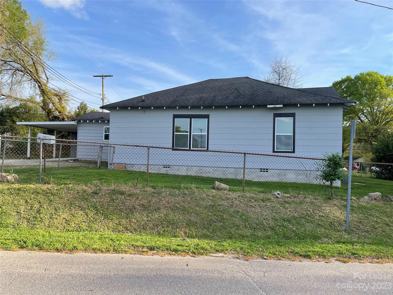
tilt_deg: +2.4
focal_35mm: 26
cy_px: 148
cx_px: 196
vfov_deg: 53.1
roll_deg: -1.7
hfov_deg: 67.3
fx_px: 295
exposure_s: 1/1825
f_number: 1.6
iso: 32
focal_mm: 4.2
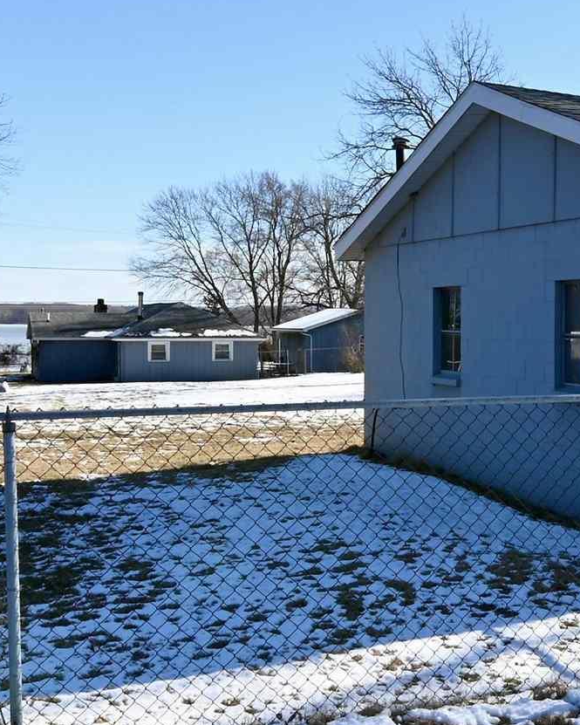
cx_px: 547
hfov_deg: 27.8
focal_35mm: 52
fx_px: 1116
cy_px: 338
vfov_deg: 36.0
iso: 100
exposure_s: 1/25
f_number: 22
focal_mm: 15
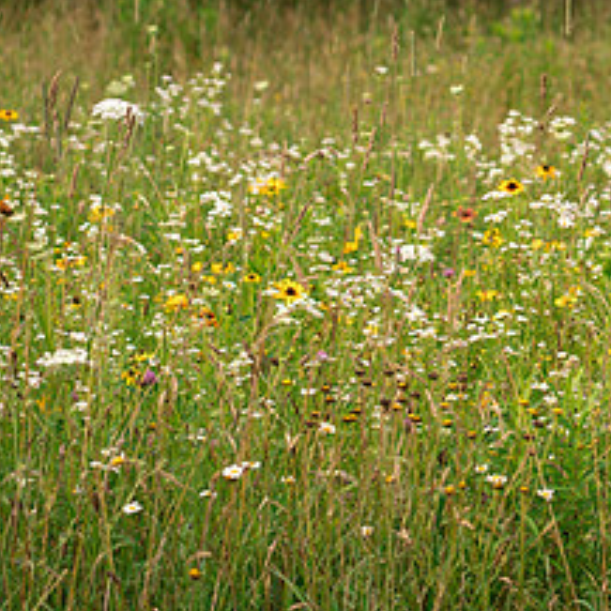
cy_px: 80
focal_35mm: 193
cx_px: 642
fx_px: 3854
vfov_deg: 9.0
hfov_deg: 9.0
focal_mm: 85
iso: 200
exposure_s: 1/2000
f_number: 3.2
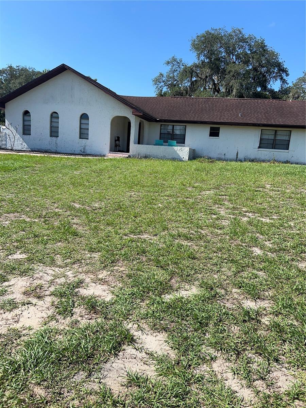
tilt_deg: -9.7
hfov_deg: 53.1
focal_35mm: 26
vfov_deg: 67.3
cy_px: 204
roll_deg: -4.1
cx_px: 153
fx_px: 306
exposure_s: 1/3165
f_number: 1.5
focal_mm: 5.7
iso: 50
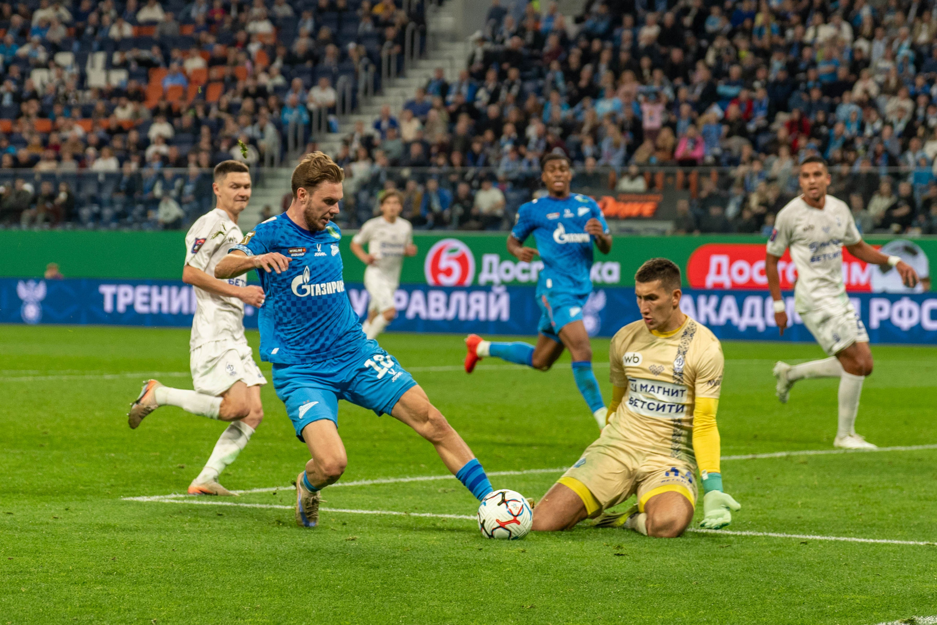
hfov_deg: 13.3
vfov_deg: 8.9
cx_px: 418
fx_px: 4022
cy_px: 234
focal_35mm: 155
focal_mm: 79
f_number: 2.8
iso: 1000
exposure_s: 1/1000
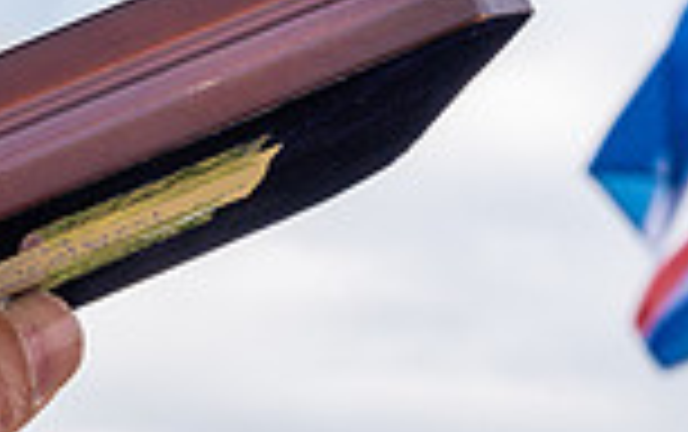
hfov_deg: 13.2
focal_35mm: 158
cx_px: 252
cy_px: -414
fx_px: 2966
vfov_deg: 8.0
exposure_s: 1/100
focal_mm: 41
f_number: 11
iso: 250
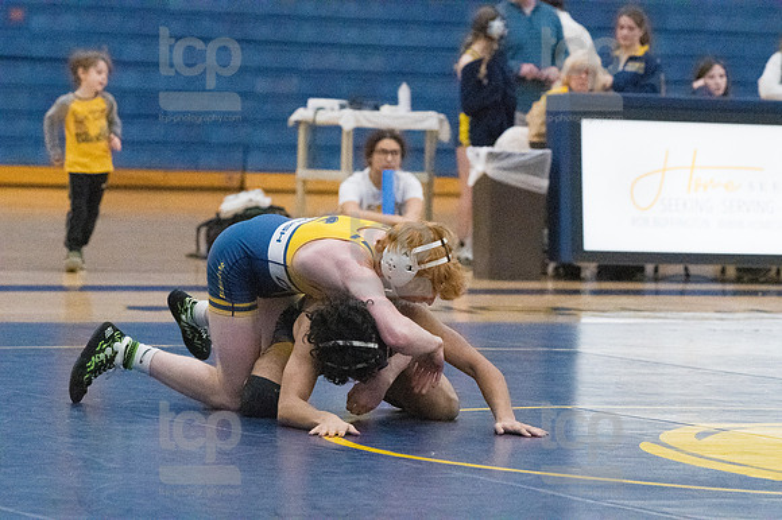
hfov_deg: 10.2
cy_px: 260
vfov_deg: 6.8
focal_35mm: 202
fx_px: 4385
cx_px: 391
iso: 8000
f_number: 4.5
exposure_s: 1/1250
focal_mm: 135
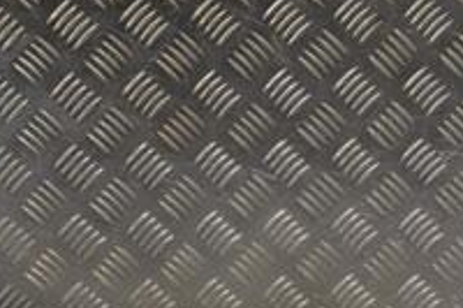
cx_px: 222
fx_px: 1619
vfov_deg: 10.7
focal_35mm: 126
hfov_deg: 16.3
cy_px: 338
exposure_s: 1/400
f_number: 10
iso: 3200
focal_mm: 28
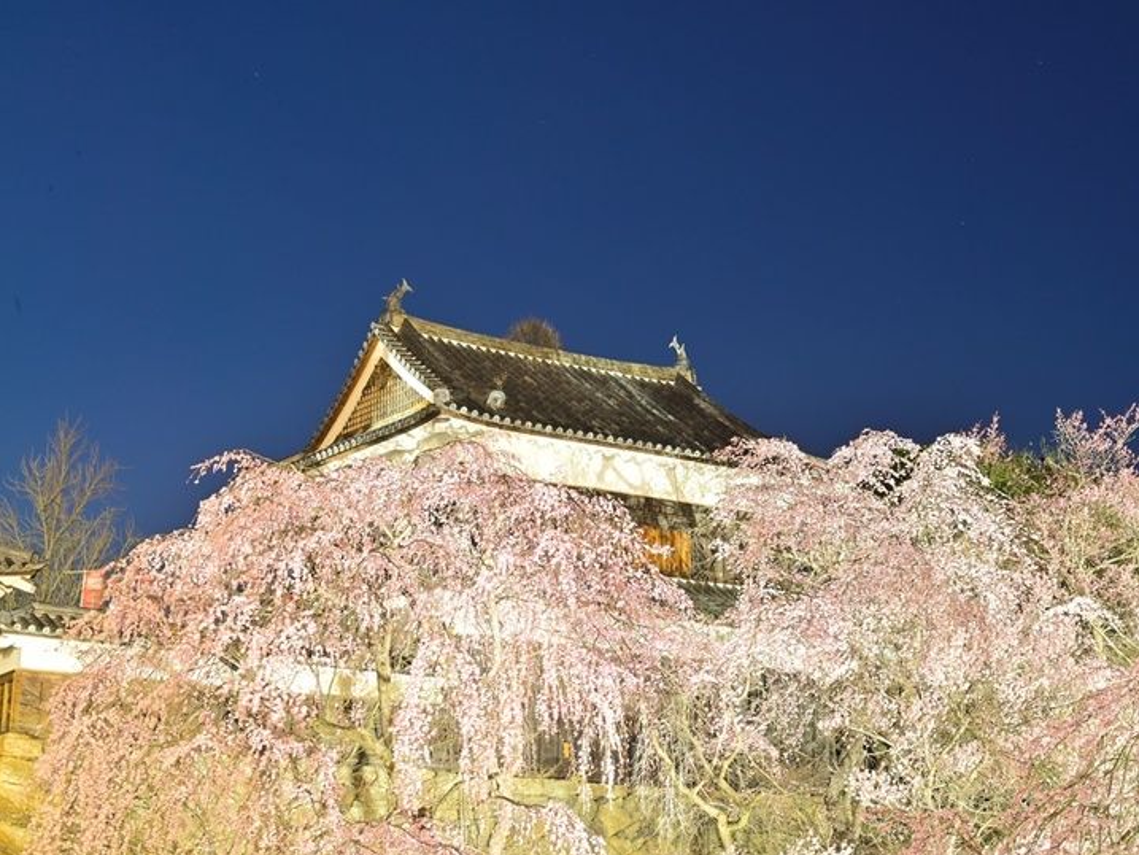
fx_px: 1942
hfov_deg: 32.7
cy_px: 431
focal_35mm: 59
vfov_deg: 24.8
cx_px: 620
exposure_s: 20
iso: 64
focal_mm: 54
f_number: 16
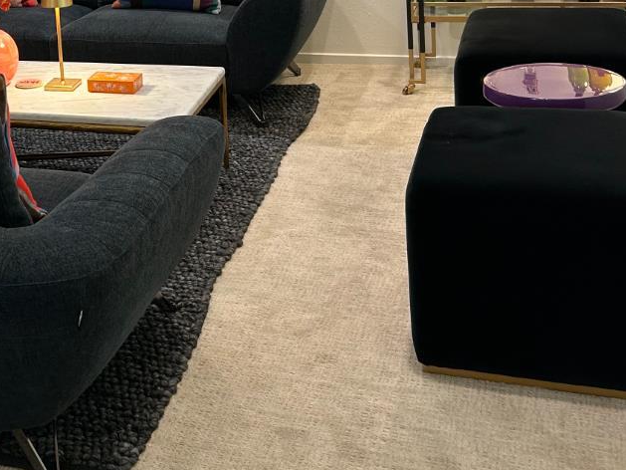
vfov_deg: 22.6
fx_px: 1121
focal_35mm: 62
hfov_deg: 28.9
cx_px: -24
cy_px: -13
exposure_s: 1/60
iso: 80
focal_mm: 5.7
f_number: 1.5
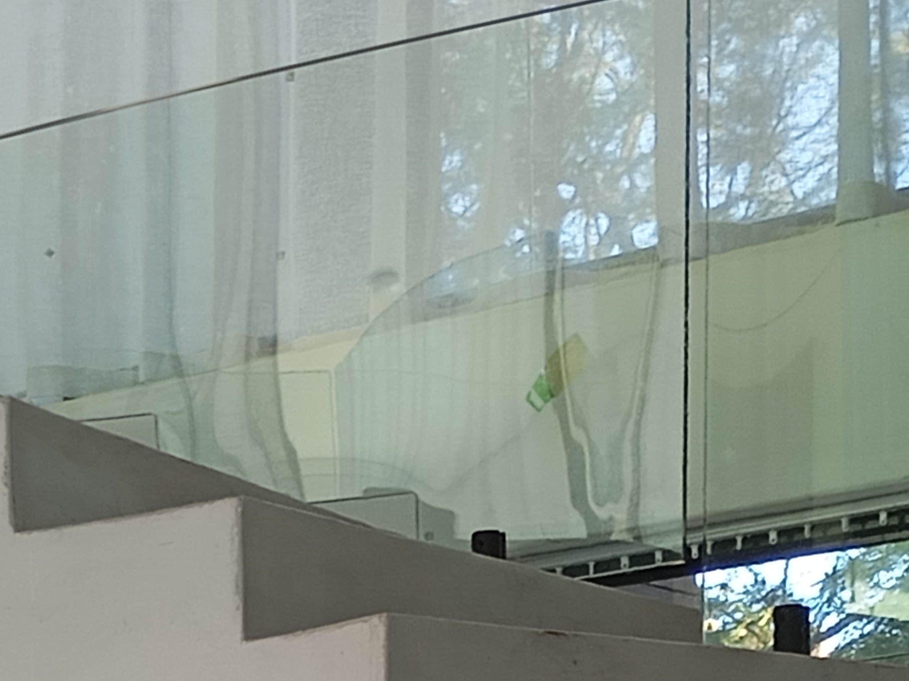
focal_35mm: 127
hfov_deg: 15.4
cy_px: 1239
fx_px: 3335
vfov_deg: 10.9
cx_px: 160
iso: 168
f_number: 1.8
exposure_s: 1/50
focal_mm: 4.27
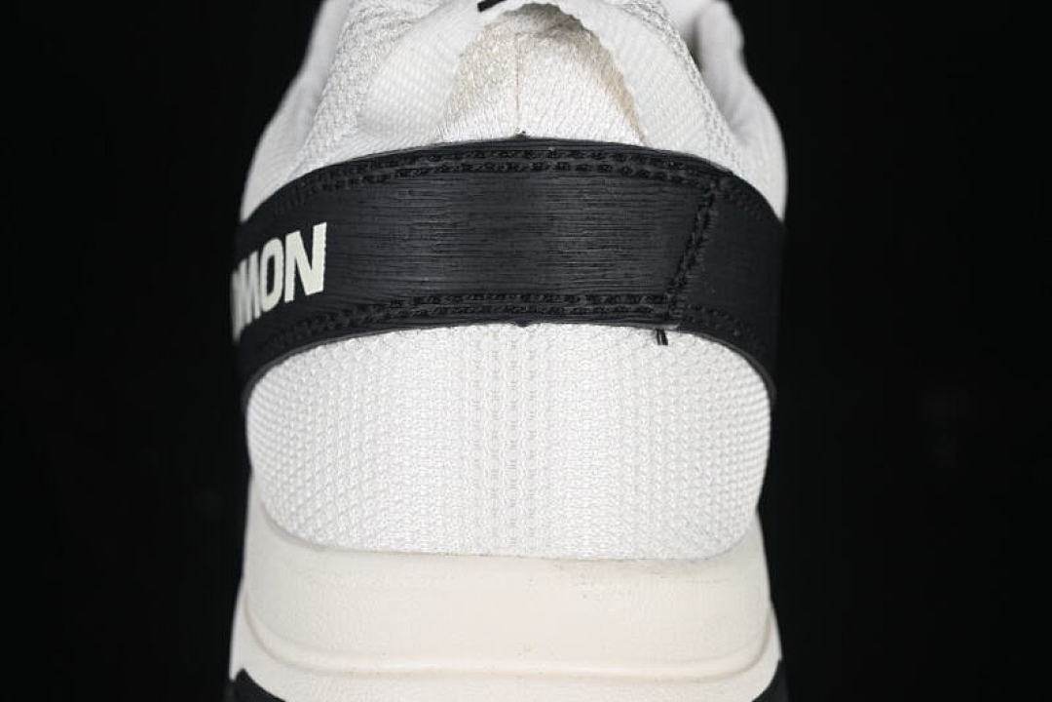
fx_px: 2191
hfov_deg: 27.0
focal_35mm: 75
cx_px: 526
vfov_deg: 18.2
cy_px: 351
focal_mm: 50
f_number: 7.1
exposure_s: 1/80
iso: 160
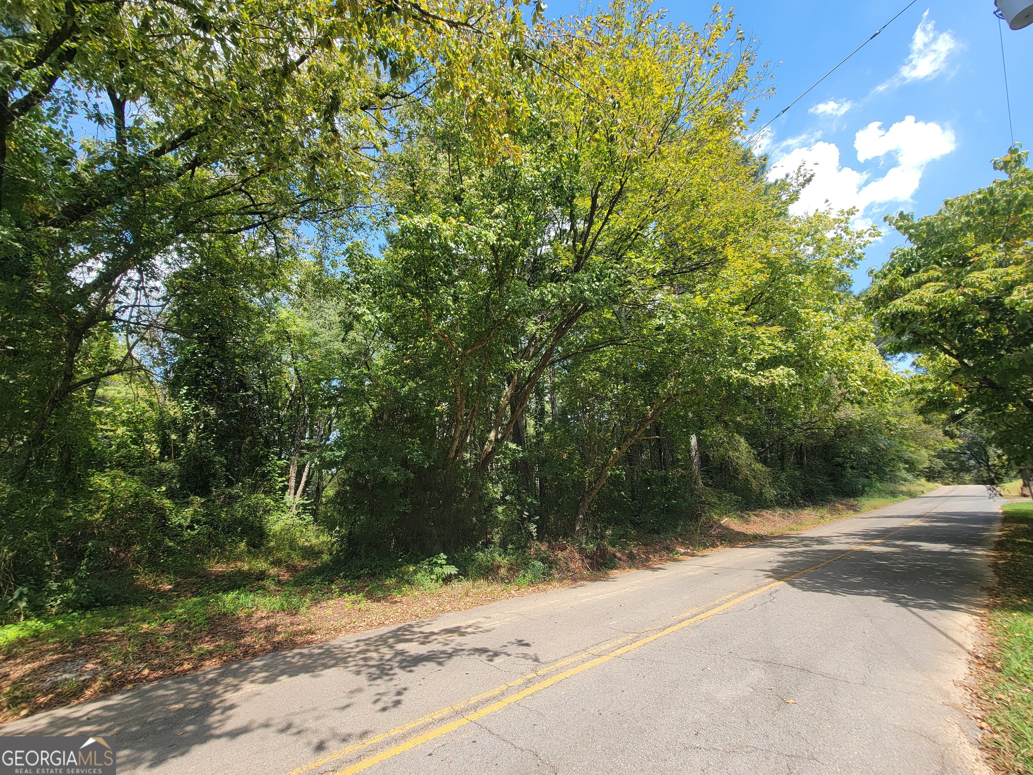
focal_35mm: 13
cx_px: 516
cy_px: 388
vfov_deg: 89.9
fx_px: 388
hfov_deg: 106.2
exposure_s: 1/572
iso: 50
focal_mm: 2.2
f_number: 2.2
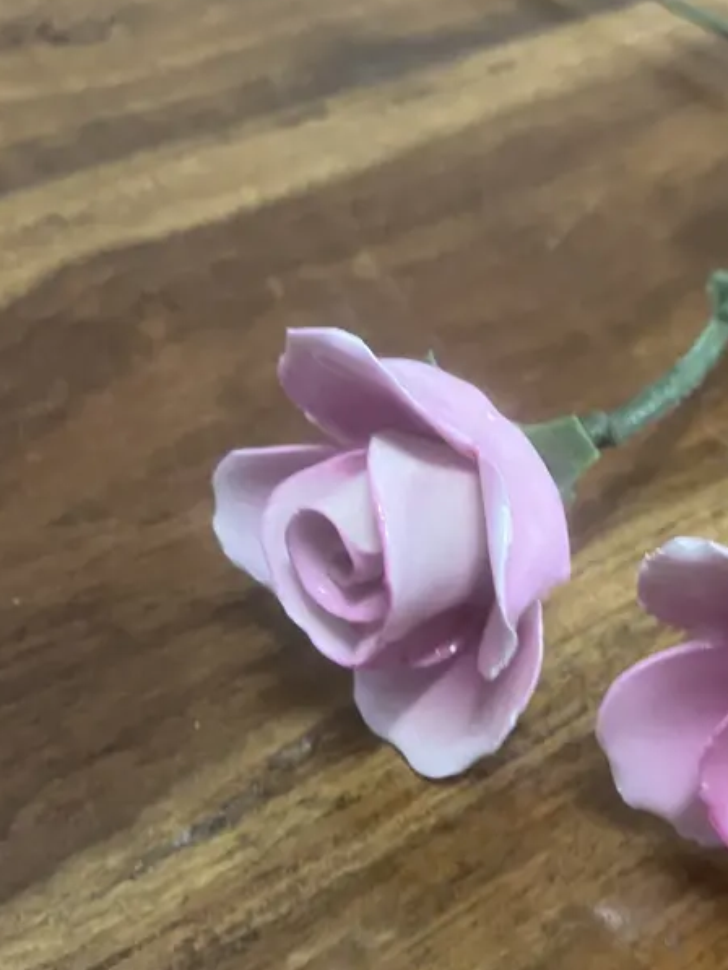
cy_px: 652
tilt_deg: -45.1
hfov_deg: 29.5
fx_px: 1345
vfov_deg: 39.2
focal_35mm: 48
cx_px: 596
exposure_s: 1/33
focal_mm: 3.99
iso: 320
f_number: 1.8
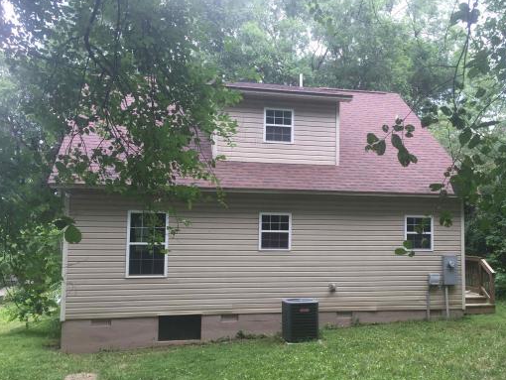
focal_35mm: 33
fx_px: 483
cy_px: 204
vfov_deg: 42.9
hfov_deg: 55.2
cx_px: 282
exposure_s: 1/118
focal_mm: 4.15
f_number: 2.2
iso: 32
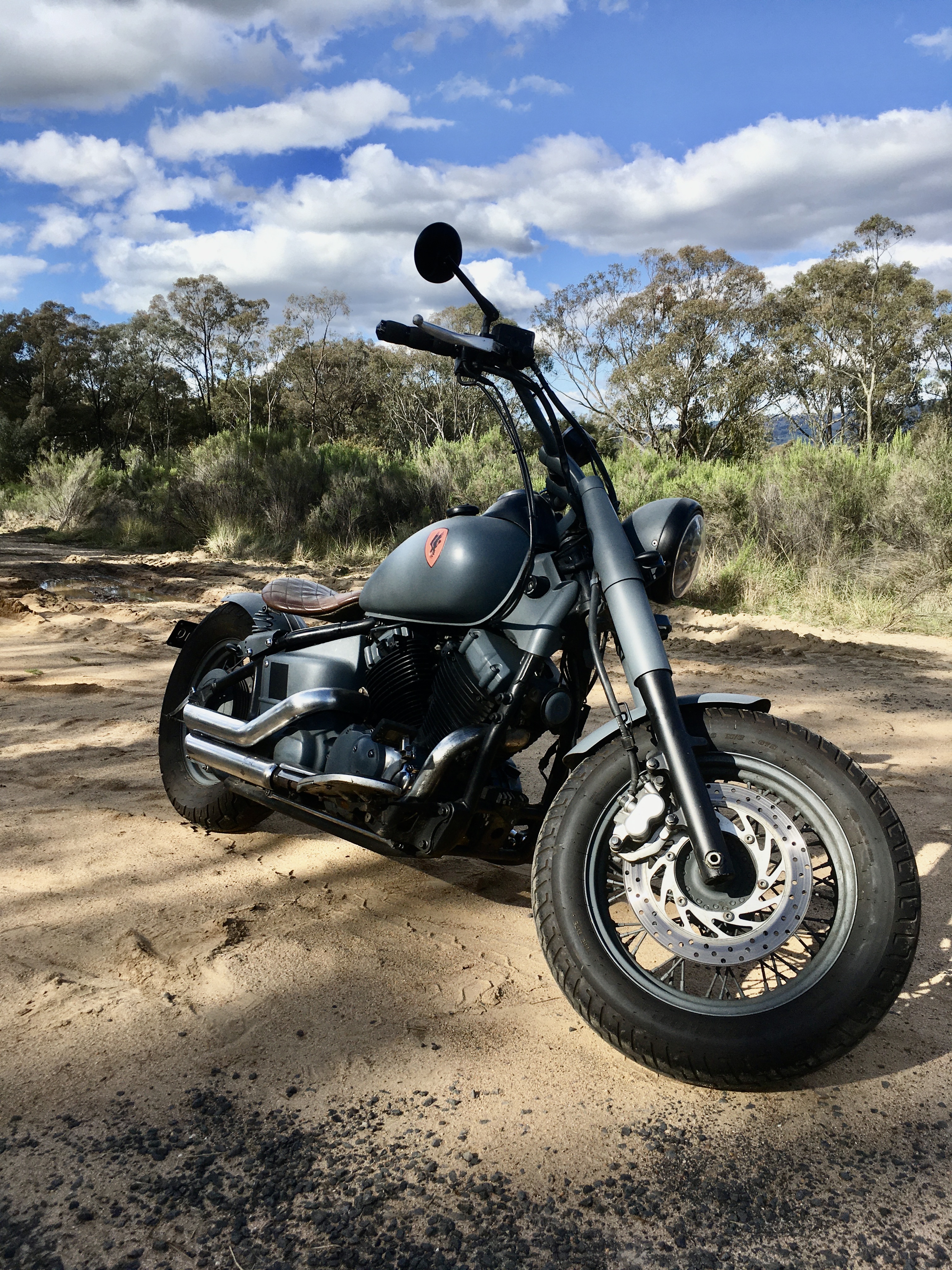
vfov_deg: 61.7
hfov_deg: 48.2
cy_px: 635
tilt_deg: -11.8
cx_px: 476
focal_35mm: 29
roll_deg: +0.3
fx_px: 1063
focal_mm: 4.15
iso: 25
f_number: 2.2
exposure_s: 1/1261
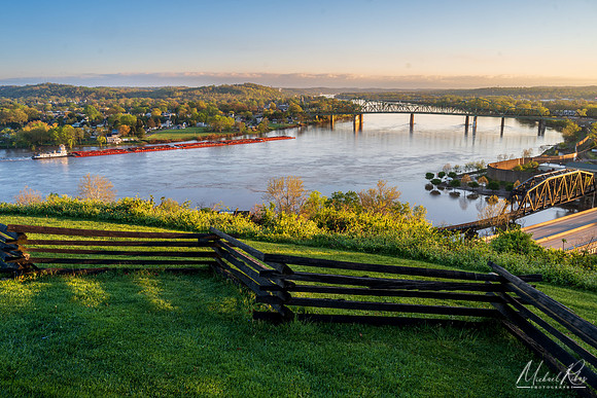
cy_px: 199
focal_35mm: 29
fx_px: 485
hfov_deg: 63.2
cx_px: 298
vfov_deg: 44.6
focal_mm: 19.5
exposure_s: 1/15
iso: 100
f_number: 13
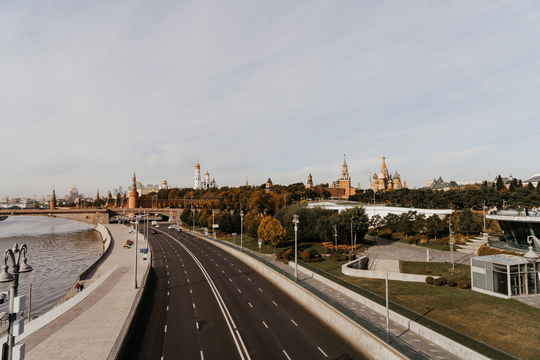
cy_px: 180
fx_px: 360
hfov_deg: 73.7
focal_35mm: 24
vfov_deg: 53.1
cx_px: 270
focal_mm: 24
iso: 100
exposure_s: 1/500
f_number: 4
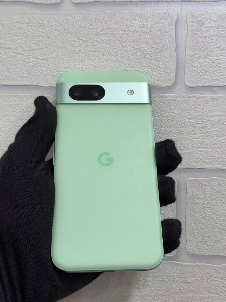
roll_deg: -0.9
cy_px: 151
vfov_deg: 39.7
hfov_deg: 30.3
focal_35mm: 48
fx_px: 418
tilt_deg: +3.2
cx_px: 113
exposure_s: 1/100
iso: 80
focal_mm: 6.76
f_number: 1.78
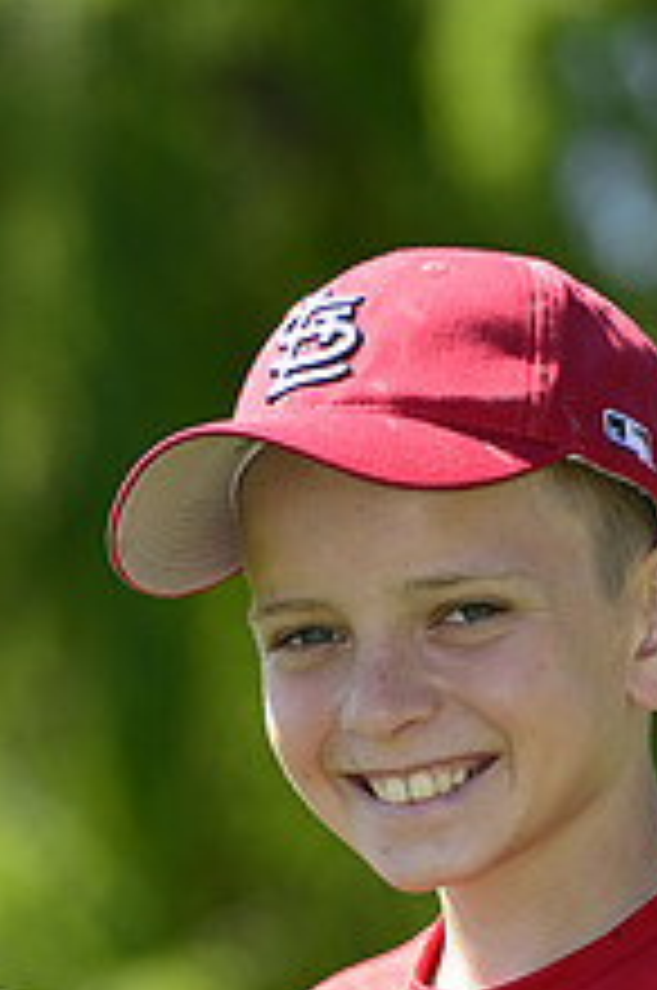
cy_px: 1076
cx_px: 430
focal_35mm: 528
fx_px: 14499
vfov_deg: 3.9
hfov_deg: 2.6
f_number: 5.6
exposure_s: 1/500
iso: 200
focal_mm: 200
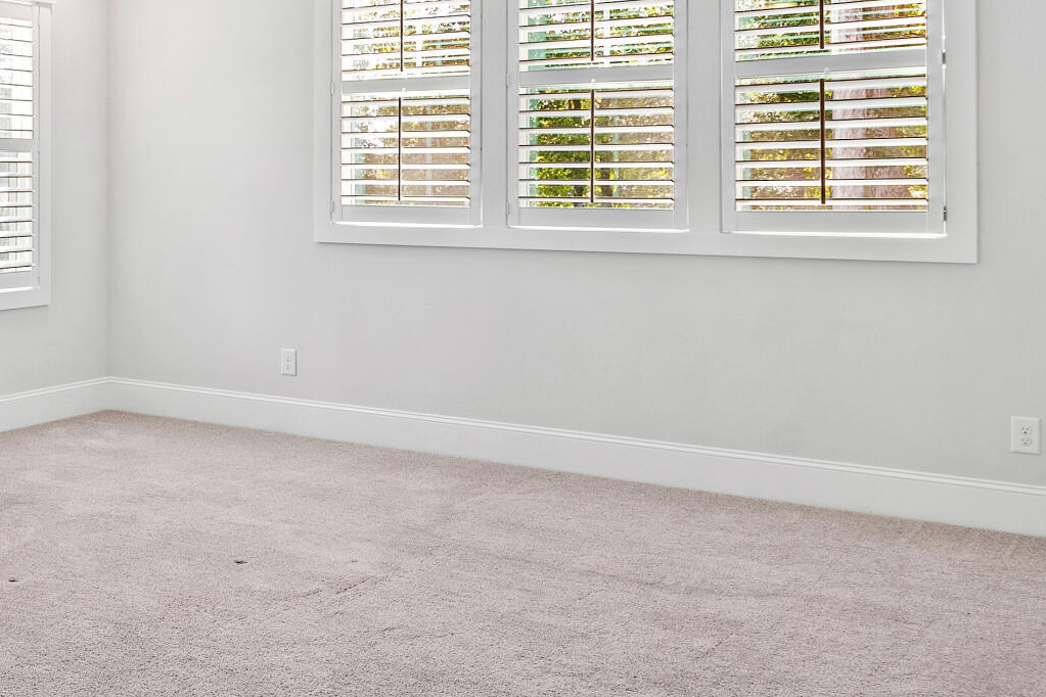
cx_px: 85
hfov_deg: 40.7
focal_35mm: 44
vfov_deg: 30.1
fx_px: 1278
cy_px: 195
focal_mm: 10
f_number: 9
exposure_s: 1/2
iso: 100
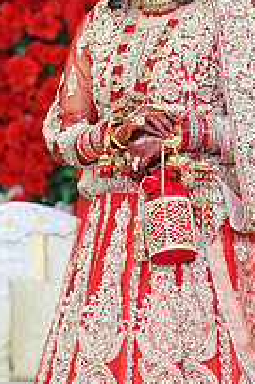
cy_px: 204
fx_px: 2586
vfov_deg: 8.5
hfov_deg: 5.6
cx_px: 148
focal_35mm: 243
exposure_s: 1/160
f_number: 2.8
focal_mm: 85
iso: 640
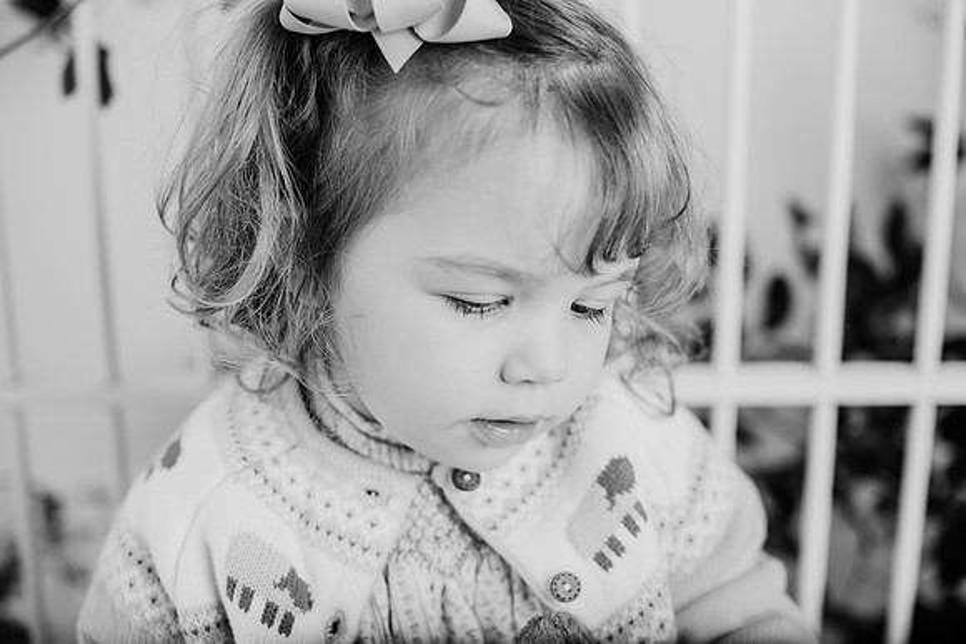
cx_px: 483
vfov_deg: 27.0
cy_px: 322
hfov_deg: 39.6
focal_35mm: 50
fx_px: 1342
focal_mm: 50
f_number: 2.8
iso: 200
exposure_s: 1/250
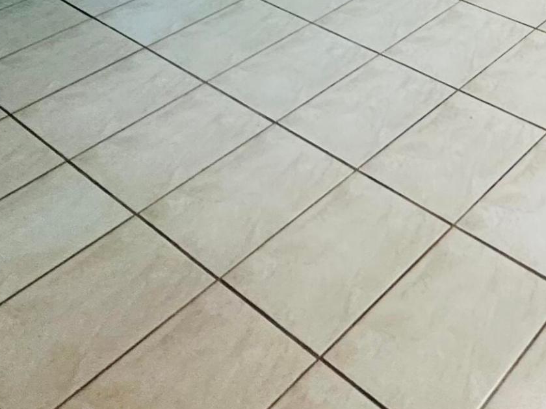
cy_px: -289
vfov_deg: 21.8
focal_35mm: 48
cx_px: 697
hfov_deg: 31.3
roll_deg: -0.3
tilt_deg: -10.7
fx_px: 757
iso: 640
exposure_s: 1/60
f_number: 2.2
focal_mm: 2.22
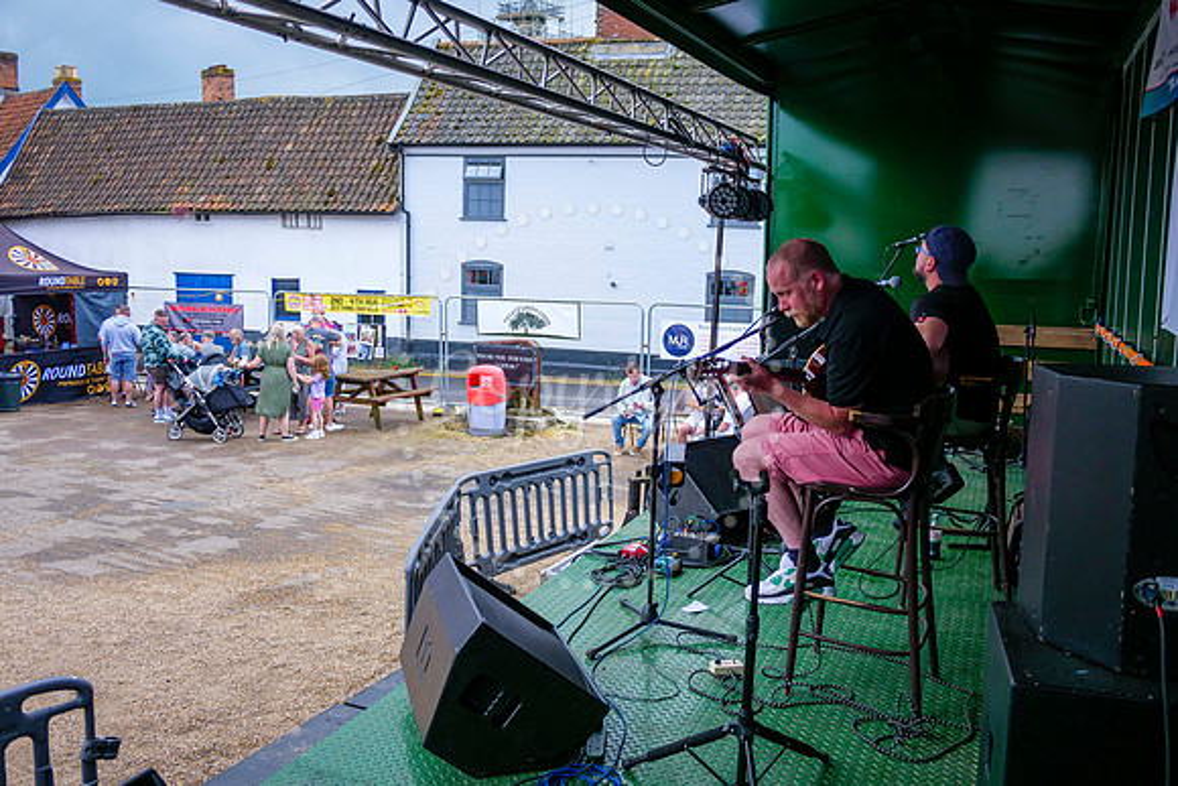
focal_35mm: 30
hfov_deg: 61.6
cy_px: 393
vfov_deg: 43.4
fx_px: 987
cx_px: 589
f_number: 2.5
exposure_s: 1/800
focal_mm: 14
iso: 200
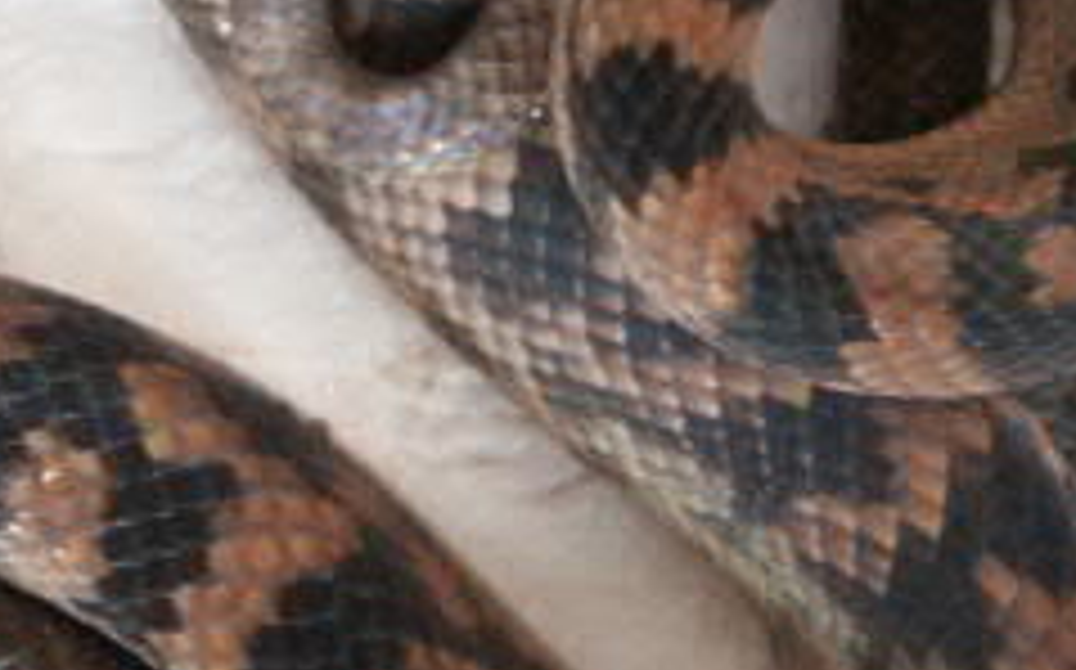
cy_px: 202
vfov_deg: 3.2
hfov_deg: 5.1
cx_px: 261
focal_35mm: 412
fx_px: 12073
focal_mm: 36.7
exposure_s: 1/1.5
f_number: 3.5
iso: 200
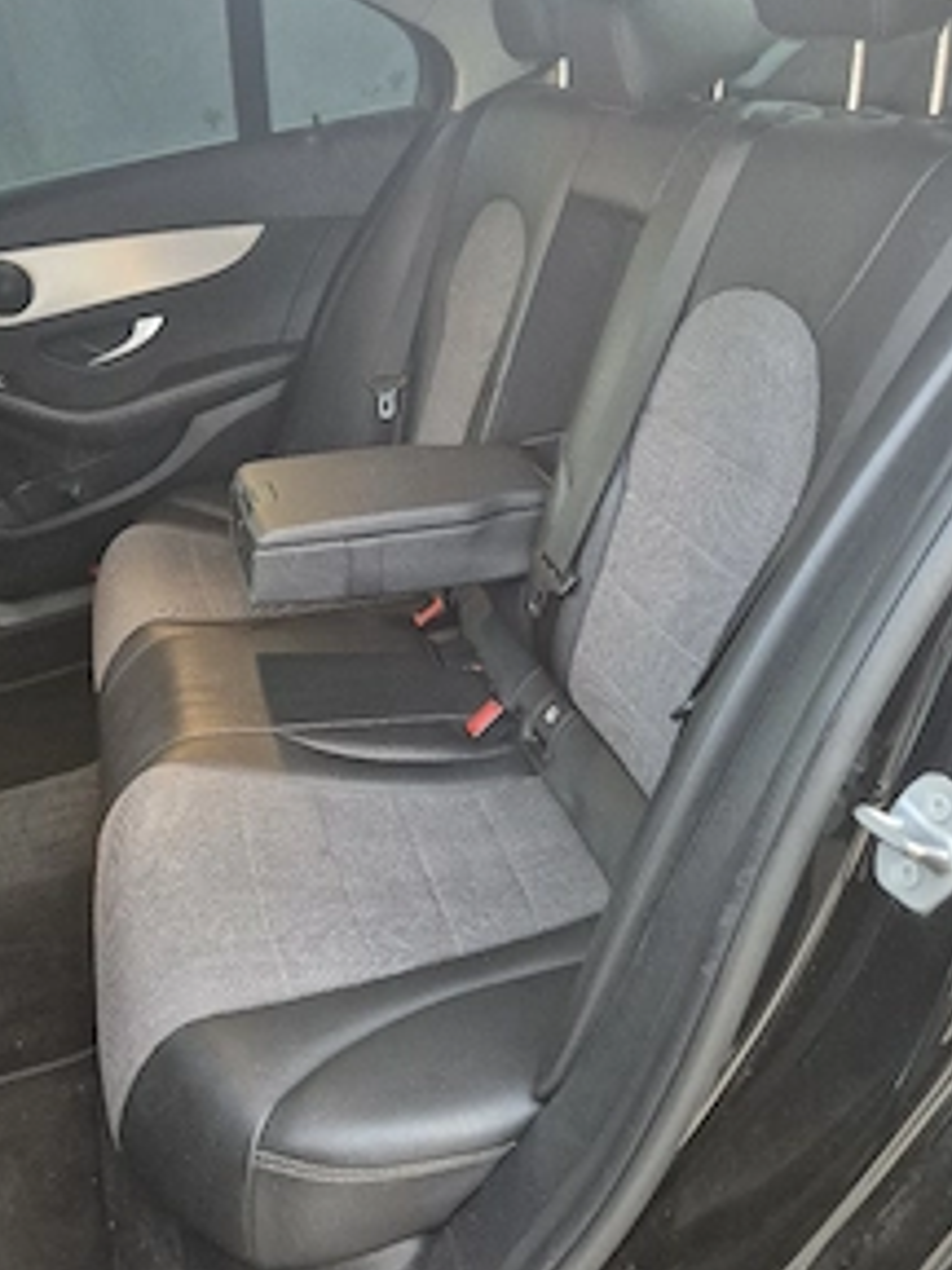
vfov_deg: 56.6
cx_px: 458
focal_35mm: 32
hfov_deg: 44.2
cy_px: 547
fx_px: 1173
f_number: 1.8
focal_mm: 5.4
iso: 1000
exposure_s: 1/100
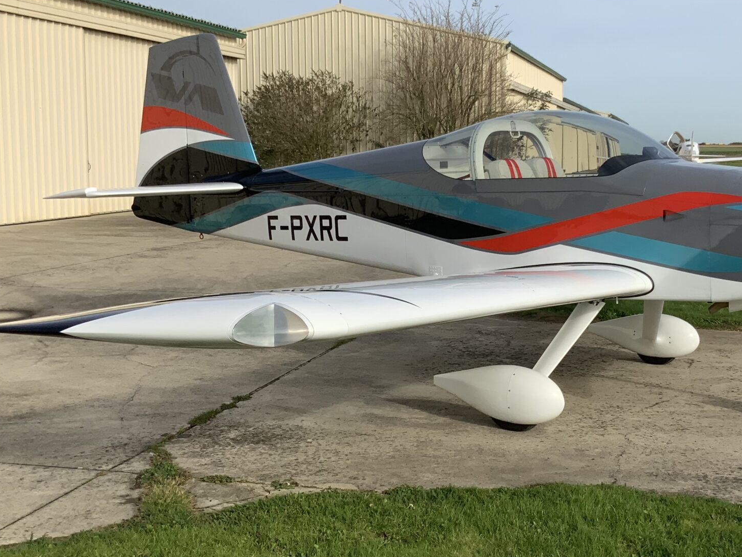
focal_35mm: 51
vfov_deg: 28.6
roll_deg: -0.3
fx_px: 1093
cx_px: 474
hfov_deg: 37.2
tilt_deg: -6.3
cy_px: 287
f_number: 1.8
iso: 16
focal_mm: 3
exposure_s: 1/2320
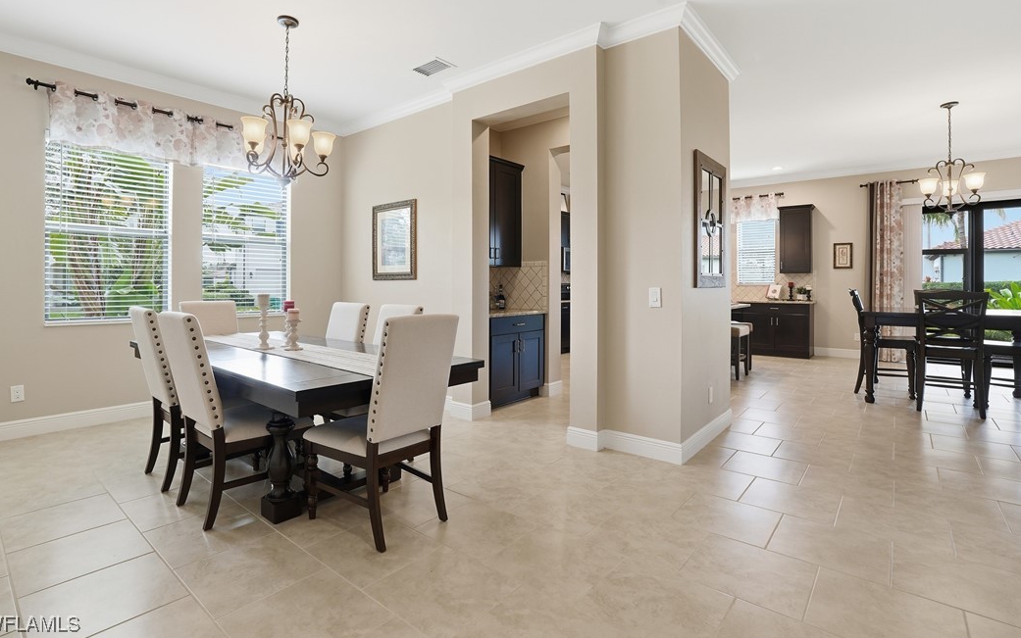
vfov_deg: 67.9
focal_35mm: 17
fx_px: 473
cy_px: 290
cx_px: 497
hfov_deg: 94.3
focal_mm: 16
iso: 400
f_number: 9
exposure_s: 1/60
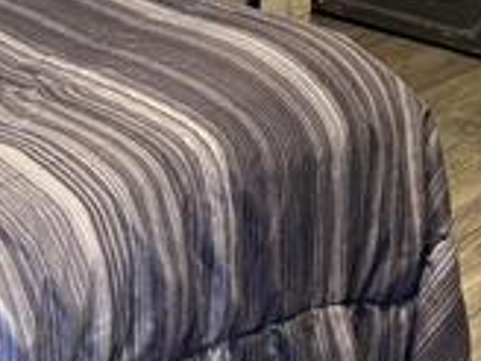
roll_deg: +0.4
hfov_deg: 13.1
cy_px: -487
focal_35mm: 150
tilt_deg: -5.8
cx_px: 346
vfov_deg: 9.0
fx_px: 2084
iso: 250
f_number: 1.78
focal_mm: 6.76
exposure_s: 1/60
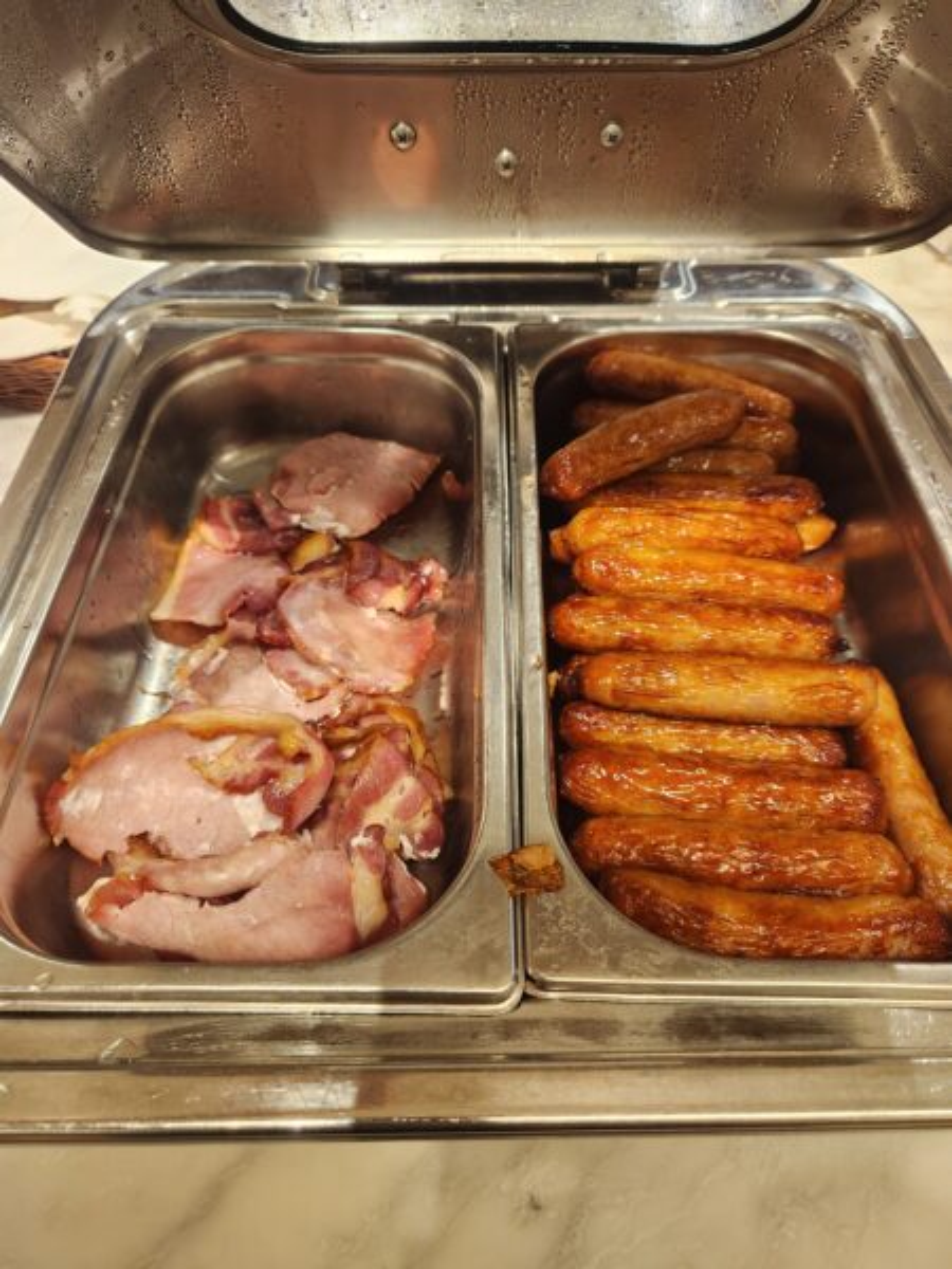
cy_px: 634
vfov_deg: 73.9
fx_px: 843
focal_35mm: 23
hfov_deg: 58.9
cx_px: 476
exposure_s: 1/100
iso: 320
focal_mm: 5.4
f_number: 1.8
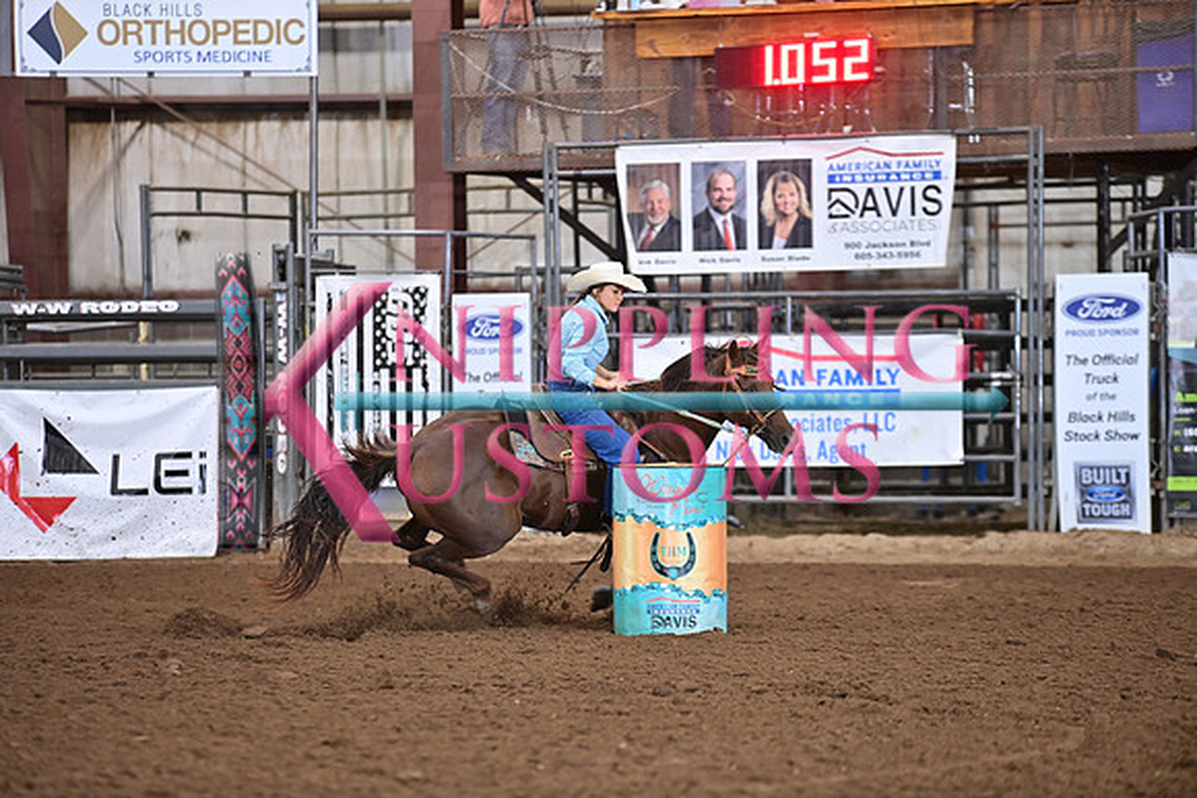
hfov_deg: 10.3
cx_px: 598
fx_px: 6651
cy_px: 399
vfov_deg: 6.9
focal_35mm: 200
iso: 1600
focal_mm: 200
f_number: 3.2
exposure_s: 1/250
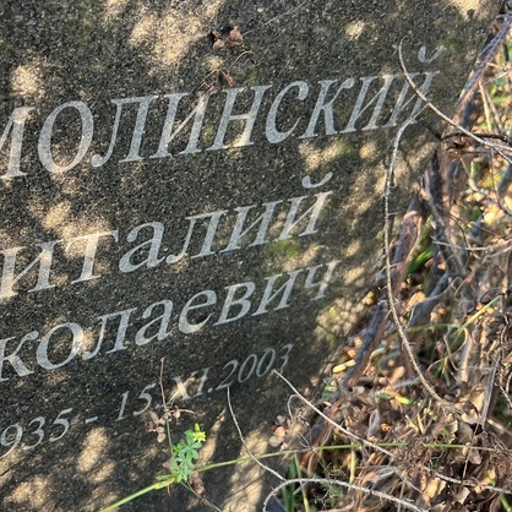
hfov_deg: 36.0
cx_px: 53
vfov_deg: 38.3
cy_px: 238
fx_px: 736
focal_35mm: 44
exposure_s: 1/121
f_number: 1.5
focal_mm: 5.7
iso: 100
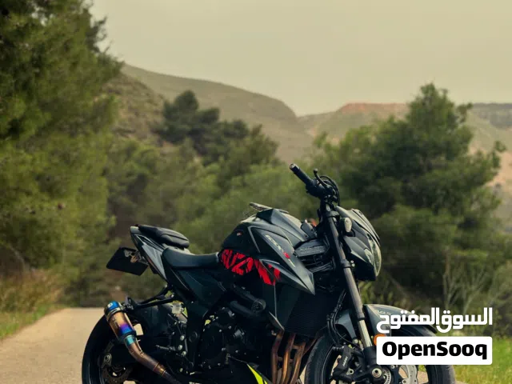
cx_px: 256
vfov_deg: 30.3
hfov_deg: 39.7
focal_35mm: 48
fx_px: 710
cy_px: 192
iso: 80
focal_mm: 6.86
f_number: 1.78
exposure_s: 1/235
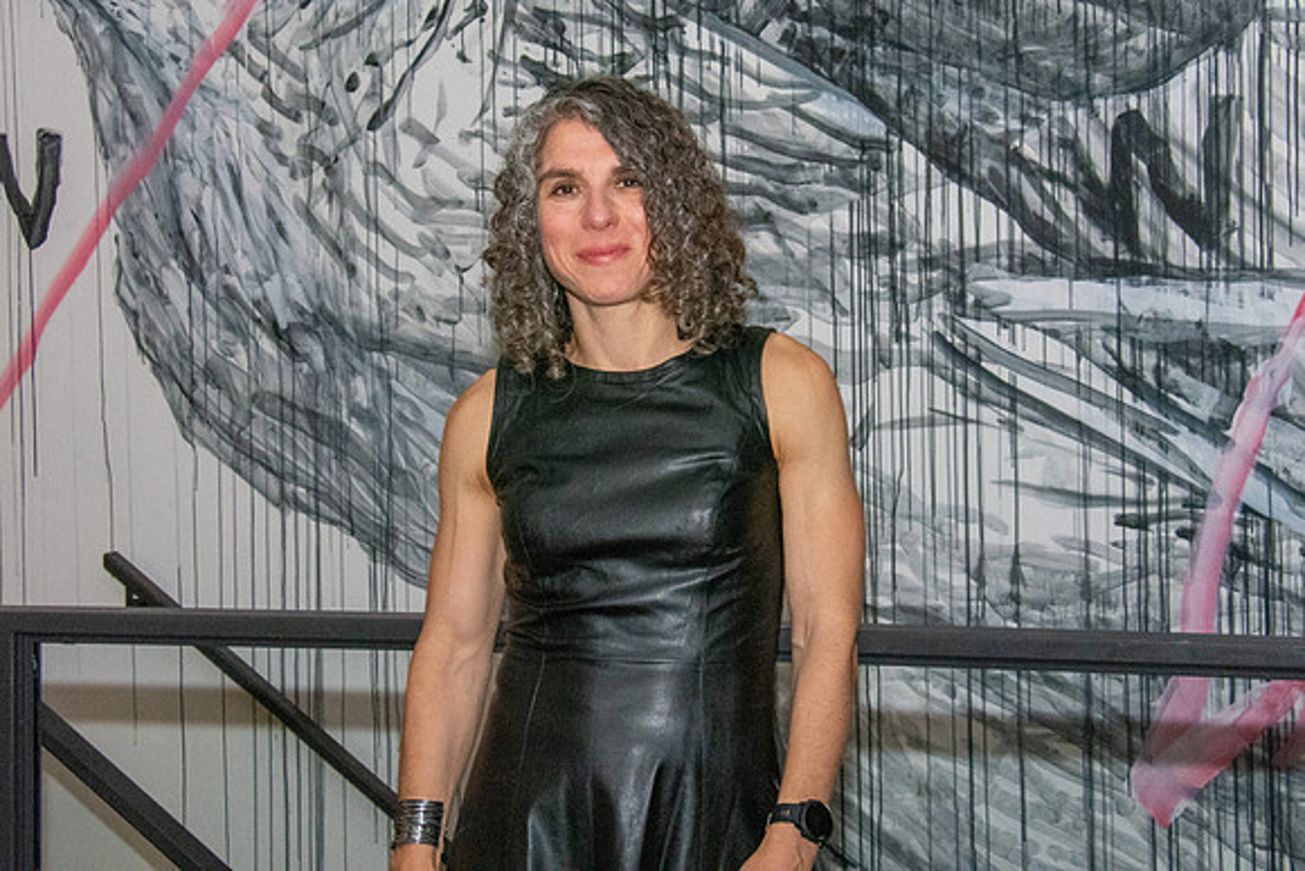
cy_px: 348
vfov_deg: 15.8
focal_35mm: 86
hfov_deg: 23.5
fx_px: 3135
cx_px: 652
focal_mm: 48
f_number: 14
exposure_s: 1/200
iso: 5000
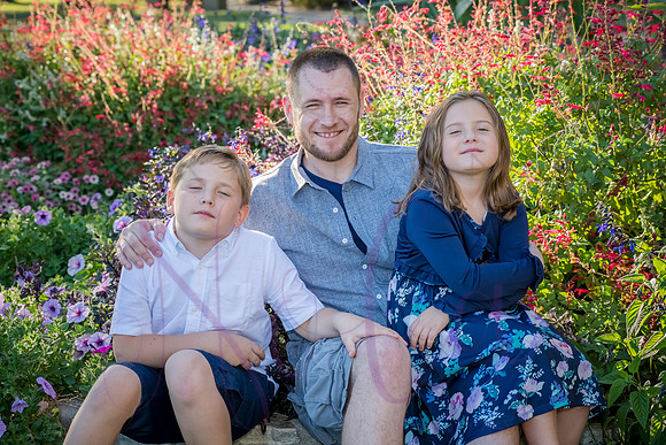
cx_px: 333
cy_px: 222
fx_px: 1702
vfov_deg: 14.9
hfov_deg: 22.1
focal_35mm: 92
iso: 800
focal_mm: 92
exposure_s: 1/320
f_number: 8
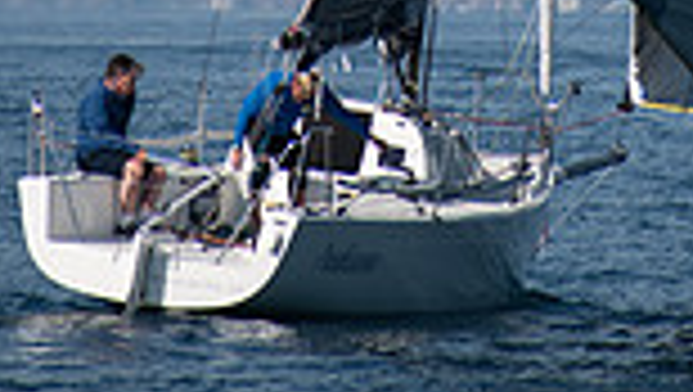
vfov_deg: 0.9
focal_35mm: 1375
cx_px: 450
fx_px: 25293
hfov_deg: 1.6
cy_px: -473
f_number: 6.3
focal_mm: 300
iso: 100
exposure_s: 1/500
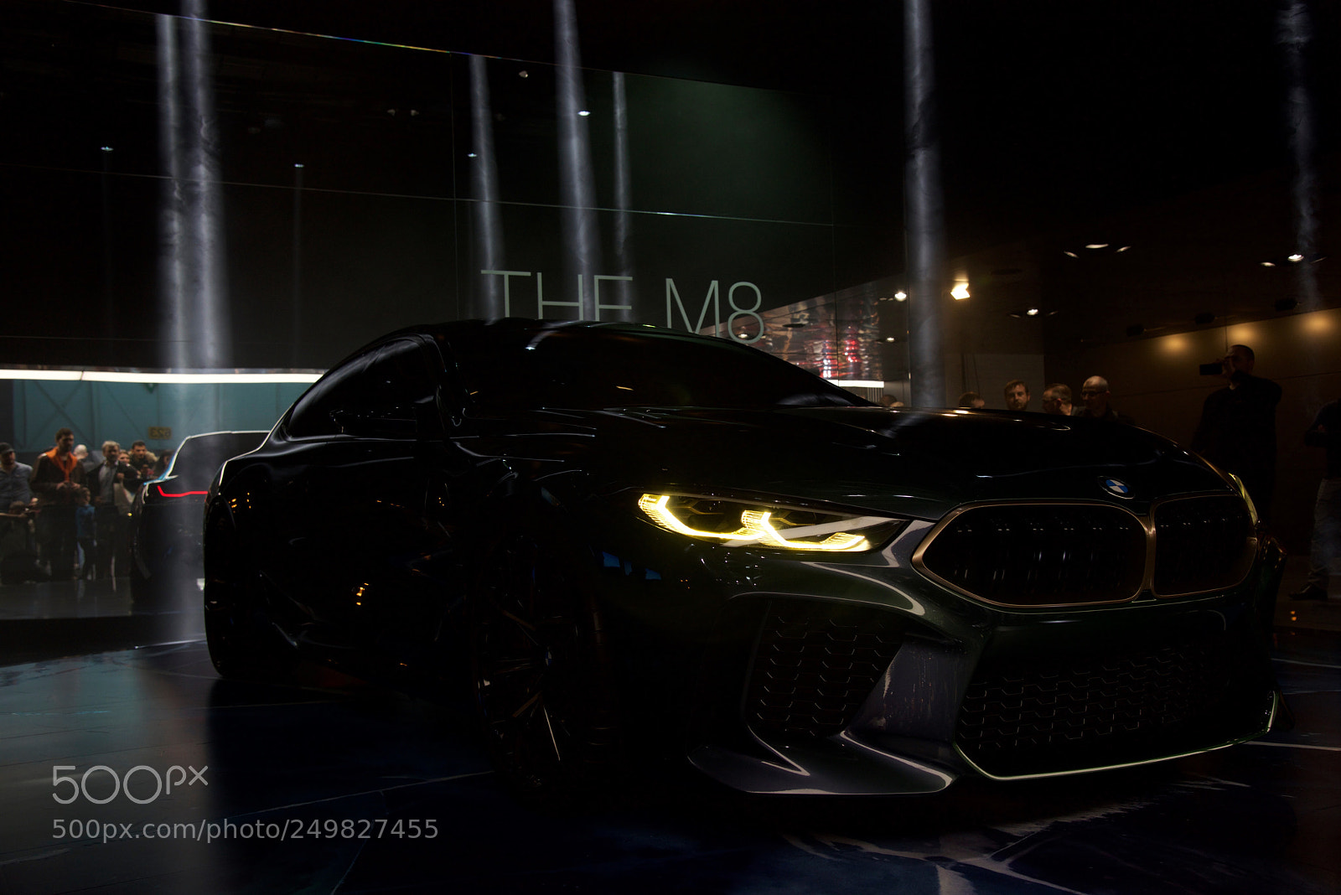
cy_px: 448
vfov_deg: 37.9
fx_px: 1304
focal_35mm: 35
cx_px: 670
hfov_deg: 54.4
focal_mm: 35
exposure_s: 1/160
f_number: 5
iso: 500
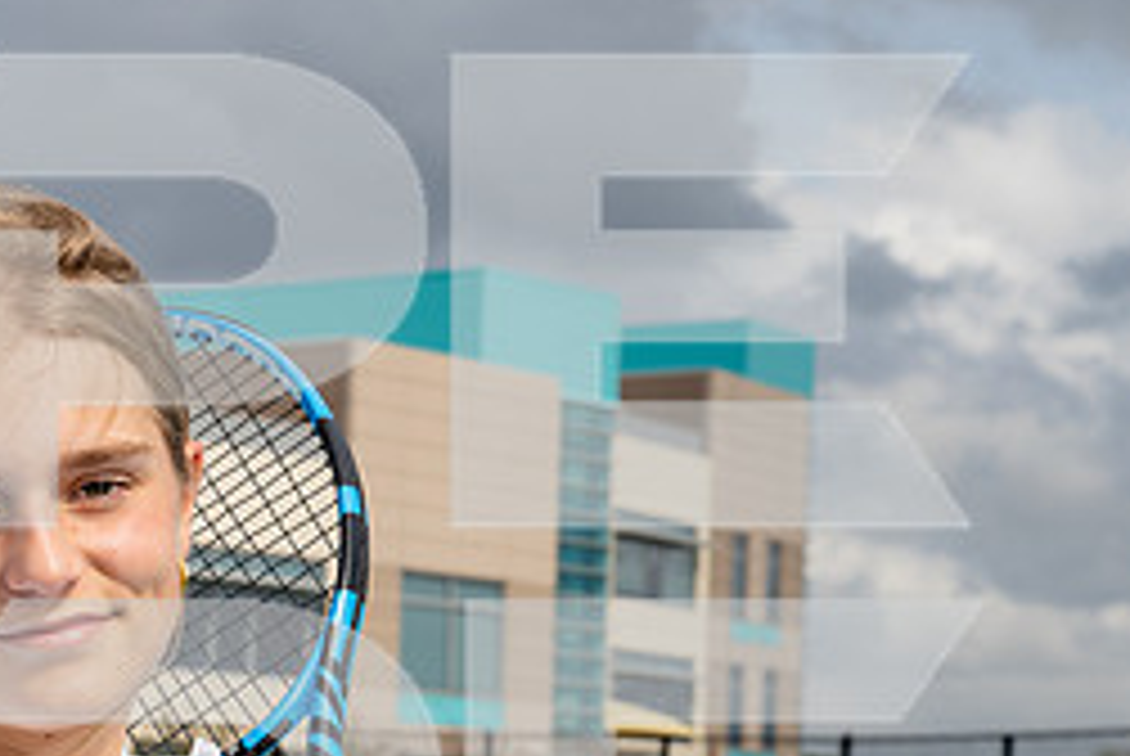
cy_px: 839
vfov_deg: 10.1
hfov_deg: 14.9
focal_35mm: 134
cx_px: -162
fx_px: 4211
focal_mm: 58
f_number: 8
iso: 100
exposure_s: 1/250
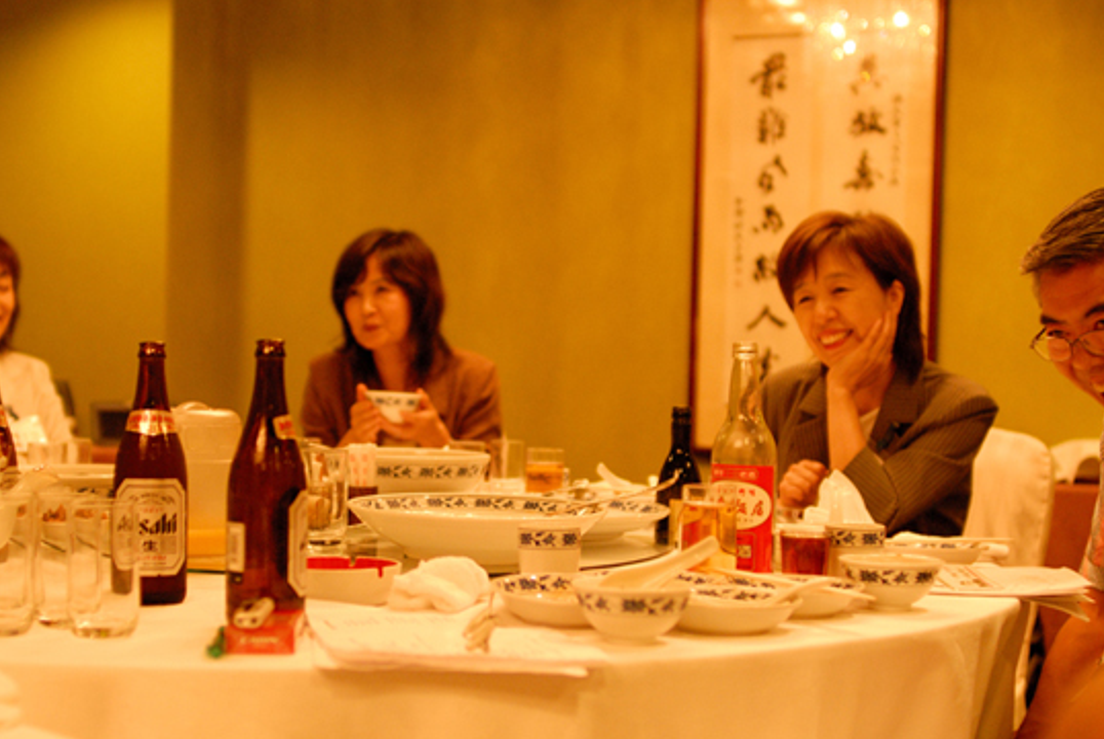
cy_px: 426
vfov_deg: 27.0
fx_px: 1535
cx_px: 451
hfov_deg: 39.4
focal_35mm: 50
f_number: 2
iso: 800
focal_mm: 28
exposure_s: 1/100
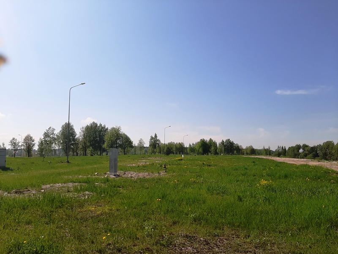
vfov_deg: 53.1
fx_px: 254
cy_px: 127
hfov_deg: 67.3
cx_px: 169
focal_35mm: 26
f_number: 1.7
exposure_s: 1/5051
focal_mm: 3.93
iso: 40
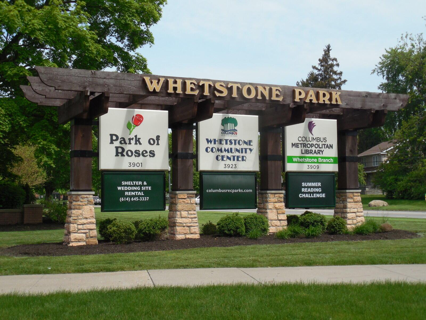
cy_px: 160
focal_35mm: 48
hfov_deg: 39.7
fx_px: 591
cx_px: 213
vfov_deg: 30.3
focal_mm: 8.7
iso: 125
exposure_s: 1/1000
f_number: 4
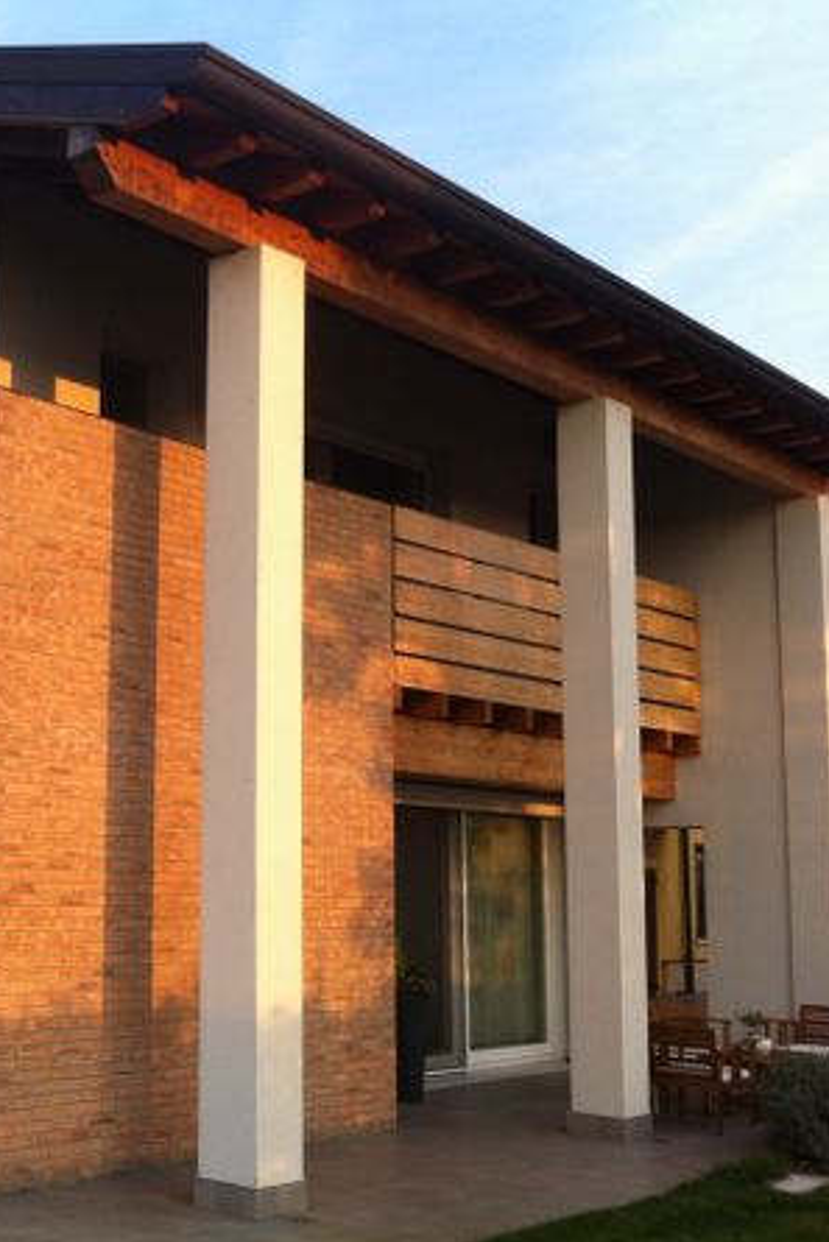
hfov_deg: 26.2
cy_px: 622
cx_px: 20
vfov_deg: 40.3
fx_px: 1691
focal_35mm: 49
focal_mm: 3.85
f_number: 2.8
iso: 80
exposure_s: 1/135
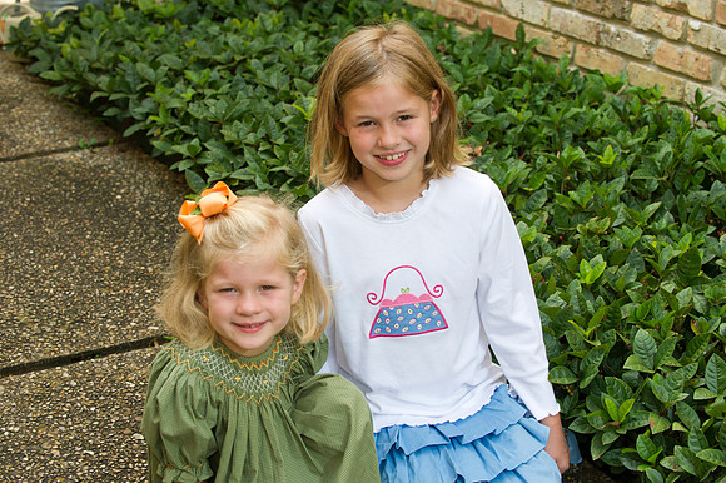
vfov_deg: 19.4
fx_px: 1411
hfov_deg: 28.9
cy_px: 242
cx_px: 363
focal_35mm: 70
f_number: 5.6
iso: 320
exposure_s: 1/125
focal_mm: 70
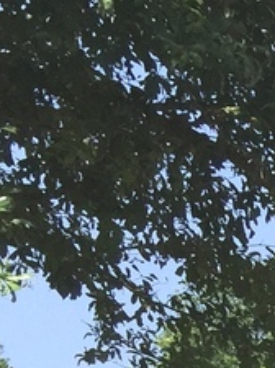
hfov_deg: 6.9
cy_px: 779
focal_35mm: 186
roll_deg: -2.1
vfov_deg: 9.8
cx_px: 897
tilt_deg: -2.7
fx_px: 1976
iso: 32
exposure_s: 1/1980
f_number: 2.2
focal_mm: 4.15
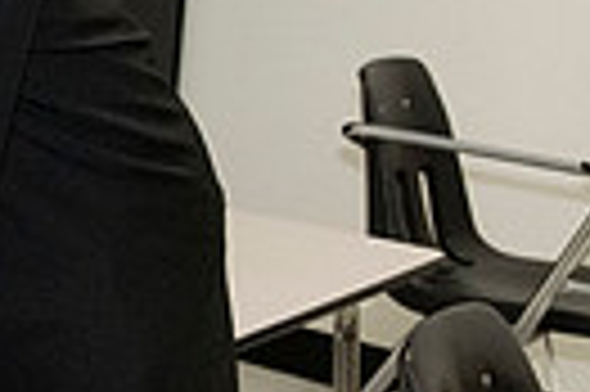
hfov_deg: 13.5
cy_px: -133
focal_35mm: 133
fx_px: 2177
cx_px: -549
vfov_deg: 10.1
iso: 6400
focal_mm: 30
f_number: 8
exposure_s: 1/200
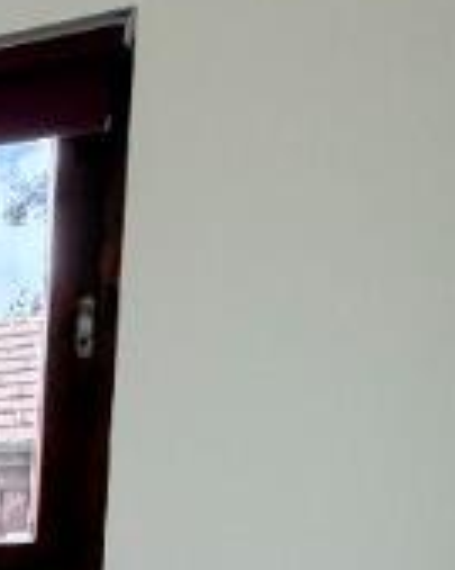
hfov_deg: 9.9
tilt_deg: -0.3
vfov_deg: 21.2
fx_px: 1398
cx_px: -1099
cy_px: 708
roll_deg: -1.5
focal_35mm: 83
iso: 160
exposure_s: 1/121
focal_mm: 2.22
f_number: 2.2
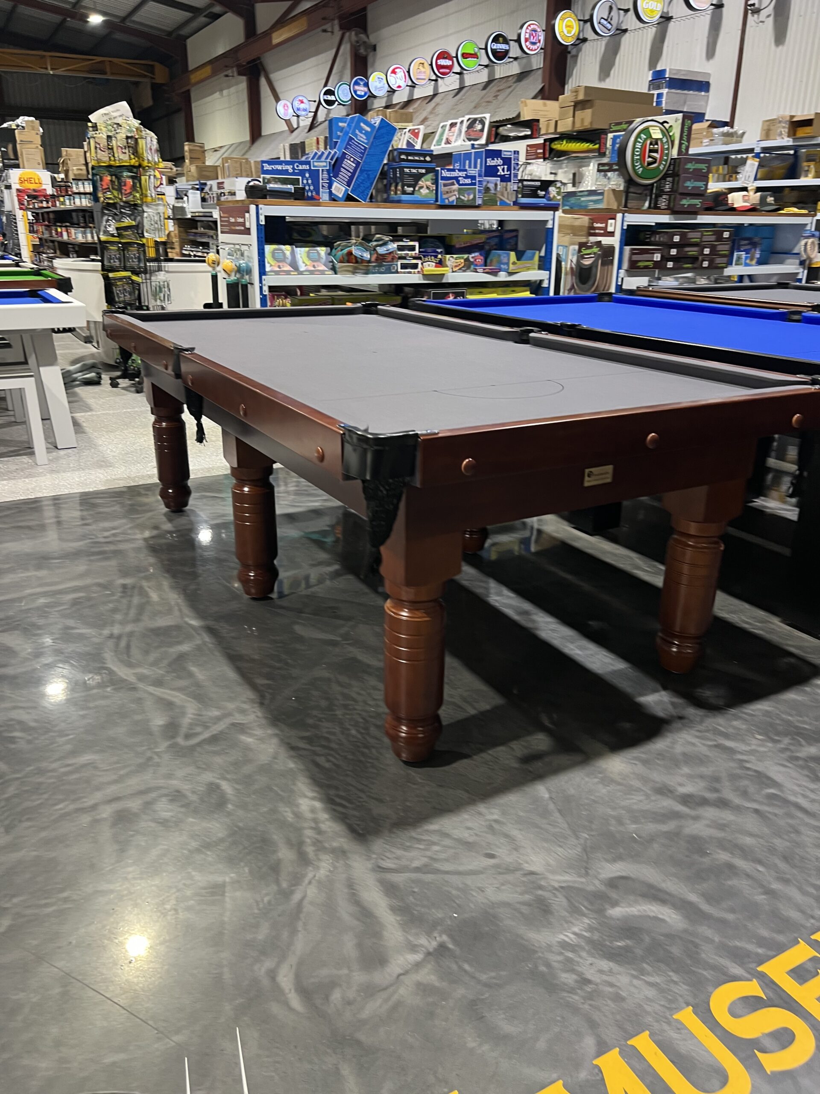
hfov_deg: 53.1
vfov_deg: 67.3
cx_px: 410
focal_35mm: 26
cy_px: 547
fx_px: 821
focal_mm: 5.7
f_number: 1.5
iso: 125
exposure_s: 1/50
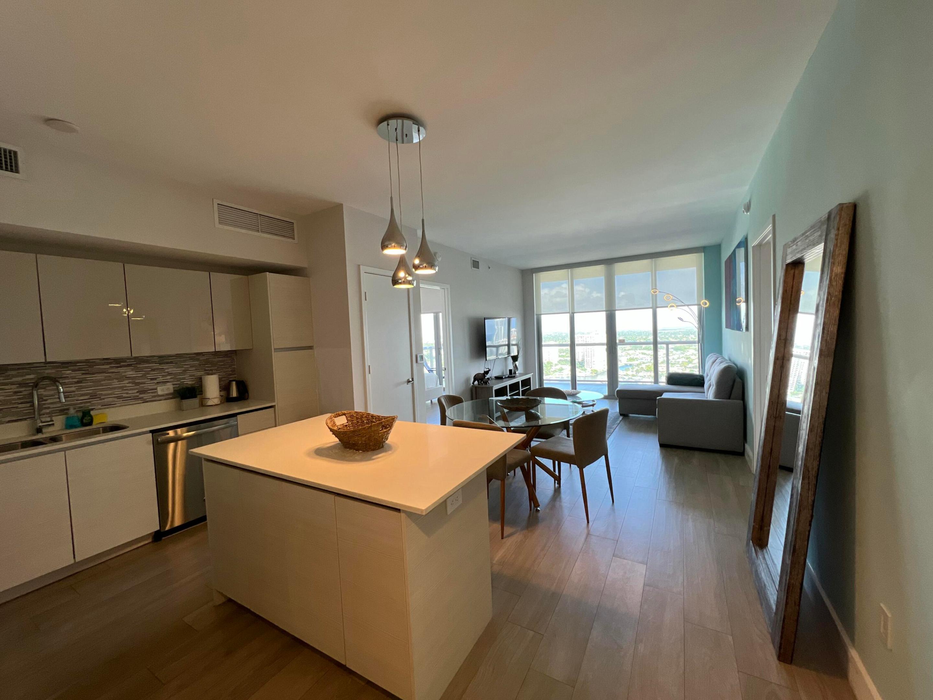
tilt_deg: -2.2
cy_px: 350
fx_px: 350
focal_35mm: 13
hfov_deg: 106.2
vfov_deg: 89.9
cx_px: 466
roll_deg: +2.5
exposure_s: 1/120
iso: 80
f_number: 1.8
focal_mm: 1.57
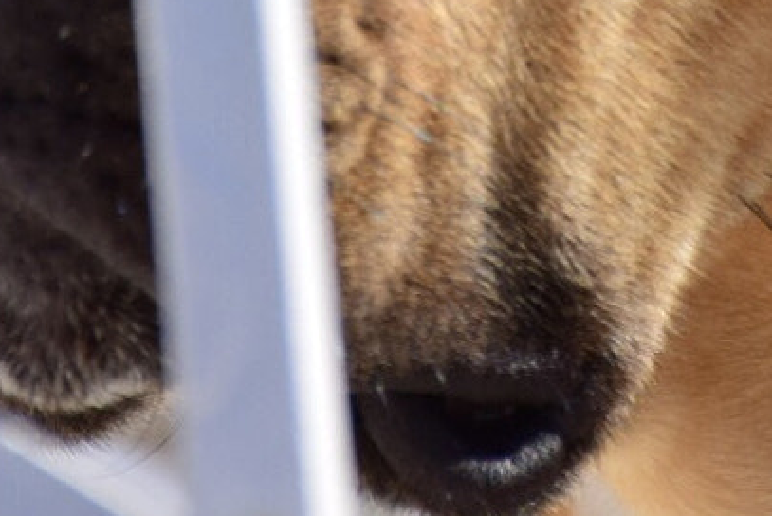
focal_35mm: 825
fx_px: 17704
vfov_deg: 1.7
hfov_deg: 2.5
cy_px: -456
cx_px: 503
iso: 100
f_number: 5.6
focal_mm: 140
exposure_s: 1/500
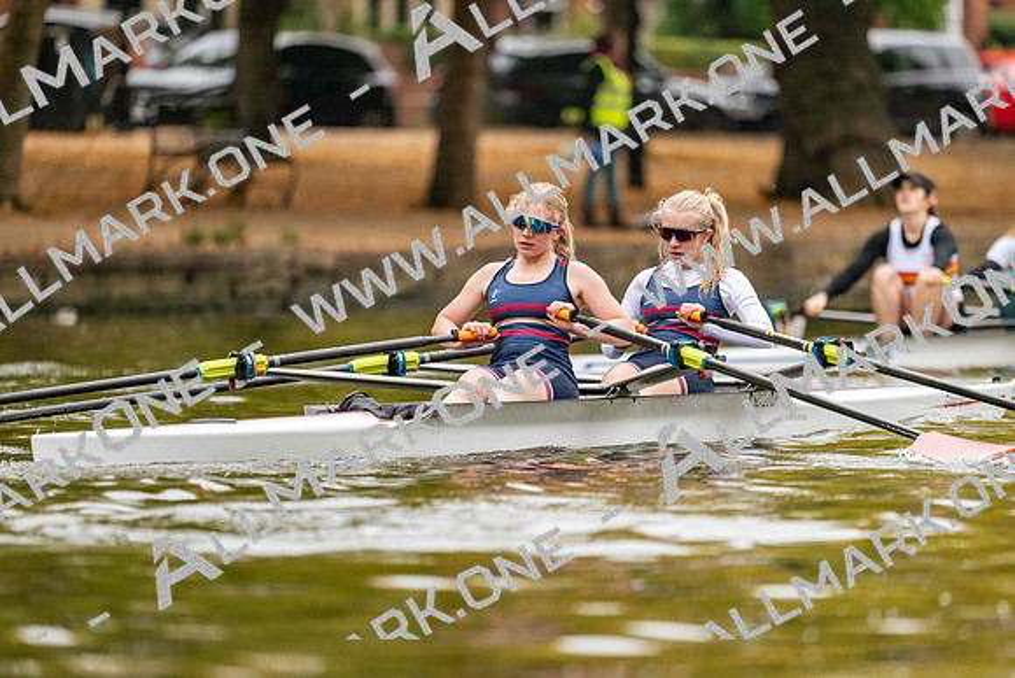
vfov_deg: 3.4
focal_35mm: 400
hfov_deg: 5.2
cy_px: 339
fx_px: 11280
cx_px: 508
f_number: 4.5
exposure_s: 1/2000
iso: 4000
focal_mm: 400
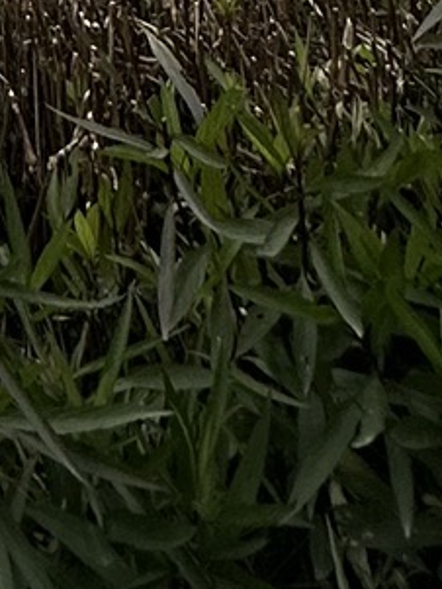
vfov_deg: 11.9
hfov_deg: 13.4
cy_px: -1123
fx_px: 1582
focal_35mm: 93
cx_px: -469
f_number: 2.2
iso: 50
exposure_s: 1/3509
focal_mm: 2.22
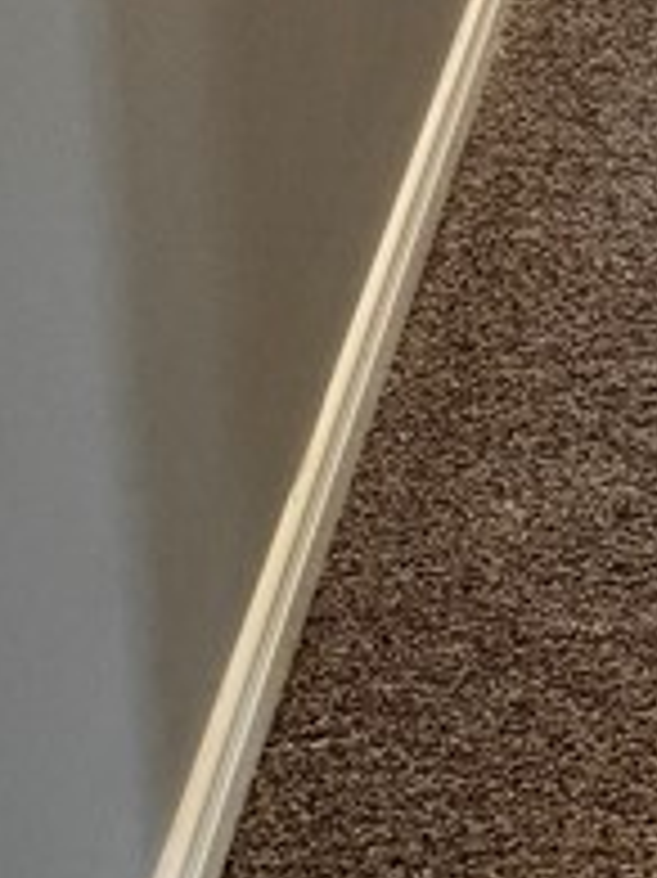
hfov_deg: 11.1
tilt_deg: -15.0
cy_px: -923
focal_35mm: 126
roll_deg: -1.6
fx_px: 3192
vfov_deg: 13.3
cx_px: 1134
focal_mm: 6.76
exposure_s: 1/60
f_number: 1.78
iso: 160
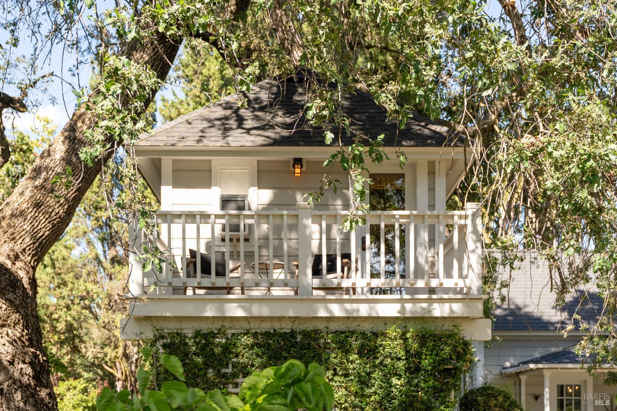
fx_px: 840
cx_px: 308
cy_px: 206
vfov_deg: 27.5
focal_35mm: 49
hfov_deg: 40.3
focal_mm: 33.3
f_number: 2.8
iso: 400
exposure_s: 1/3200
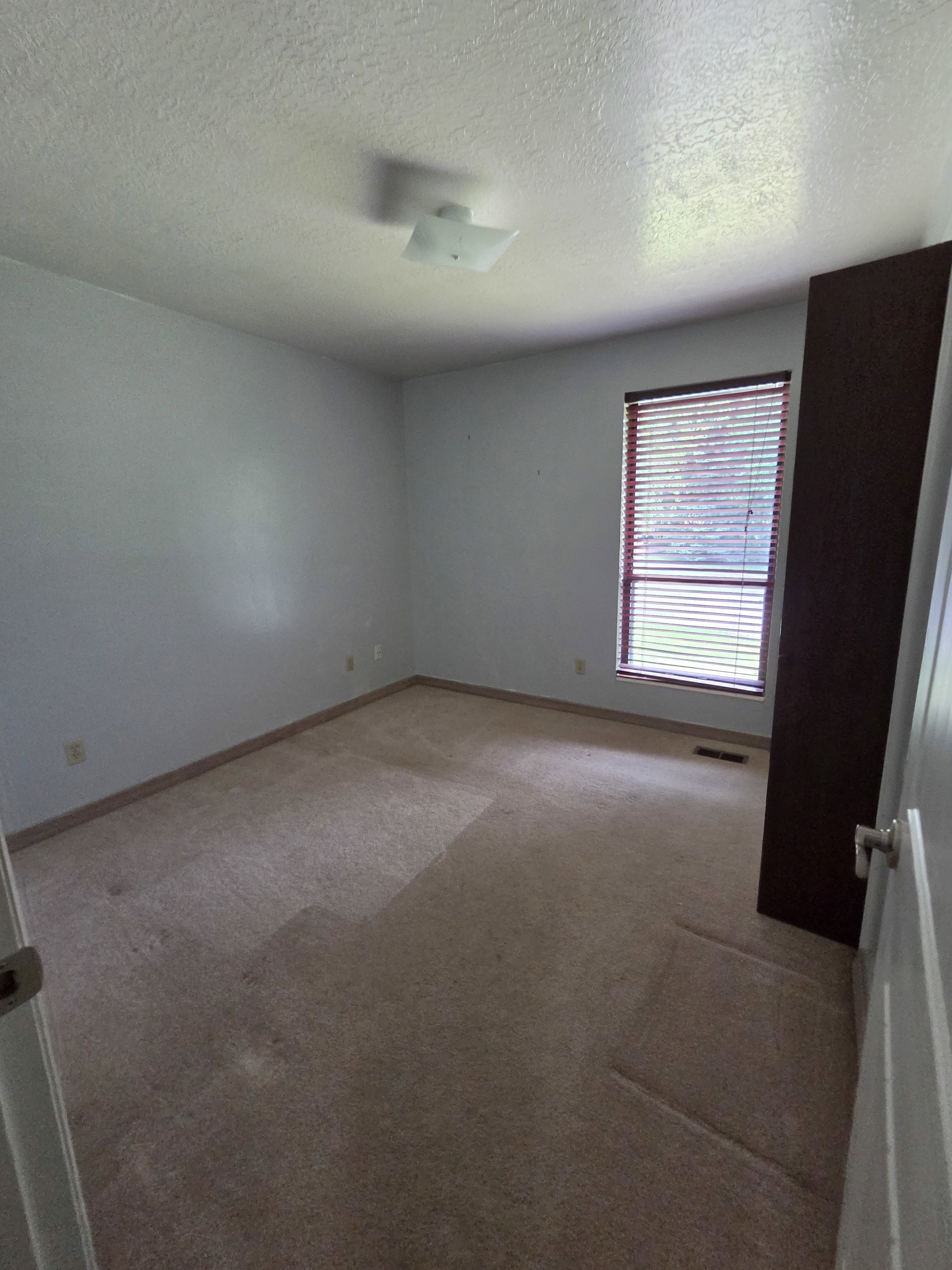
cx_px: 476
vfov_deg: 106.2
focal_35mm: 13
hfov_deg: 89.9
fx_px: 477
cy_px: 635
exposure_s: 1/60
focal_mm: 2.2
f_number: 2.2
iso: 400
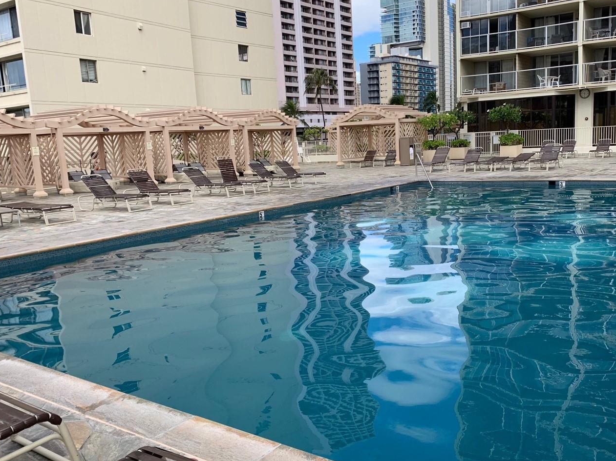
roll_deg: +2.1
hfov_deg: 55.2
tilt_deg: -9.7
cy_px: 248
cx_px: 347
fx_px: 587
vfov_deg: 42.9
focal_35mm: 33
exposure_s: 1/1054
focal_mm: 4.25
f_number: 1.8
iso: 25
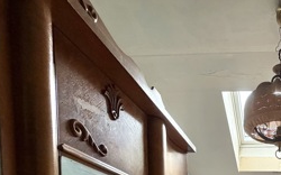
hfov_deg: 46.0
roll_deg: -0.2
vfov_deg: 25.0
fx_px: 291
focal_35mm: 38
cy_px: 267
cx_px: 260
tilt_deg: -3.8
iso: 320
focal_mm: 2.22
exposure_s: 1/79
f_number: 2.2
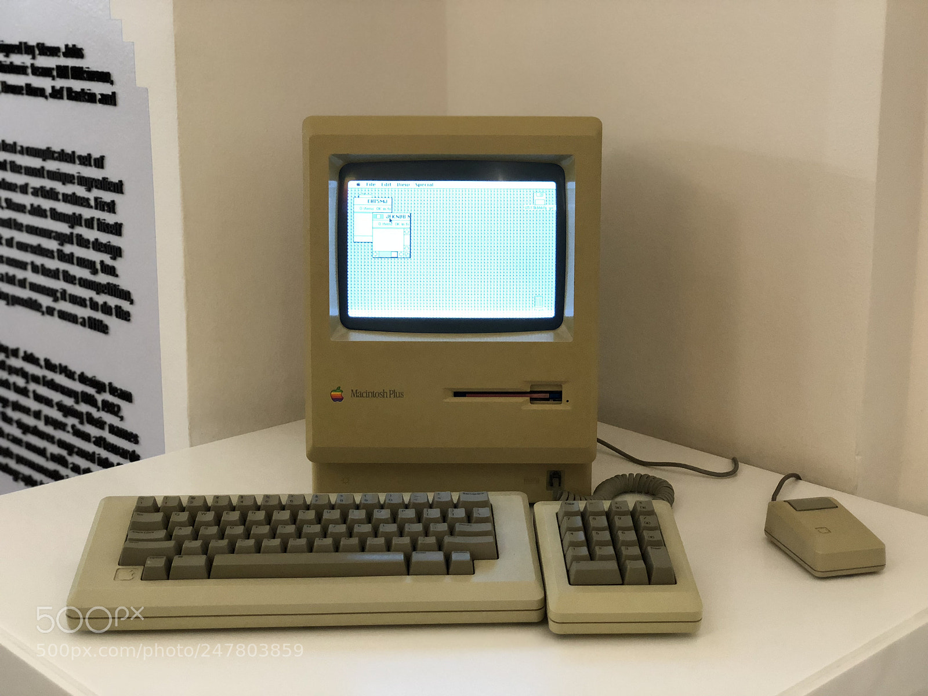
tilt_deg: -13.6
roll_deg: +0.8
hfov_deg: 36.8
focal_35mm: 52
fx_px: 1394
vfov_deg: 28.0
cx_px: 464
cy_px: 348
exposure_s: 1/25
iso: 125
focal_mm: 6
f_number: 2.4
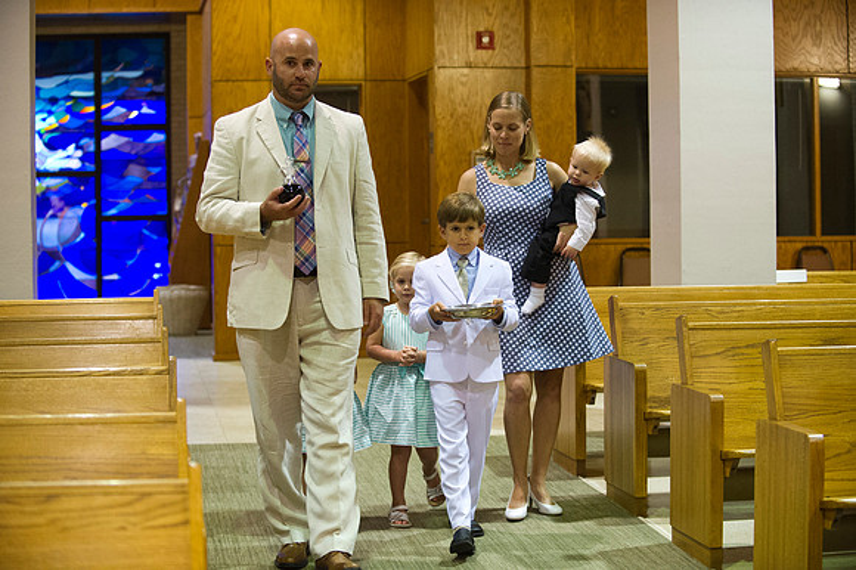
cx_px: 428
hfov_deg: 28.9
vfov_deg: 19.4
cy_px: 285
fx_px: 1663
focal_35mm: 70
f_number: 2.8
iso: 5000
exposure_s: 1/160
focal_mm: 70
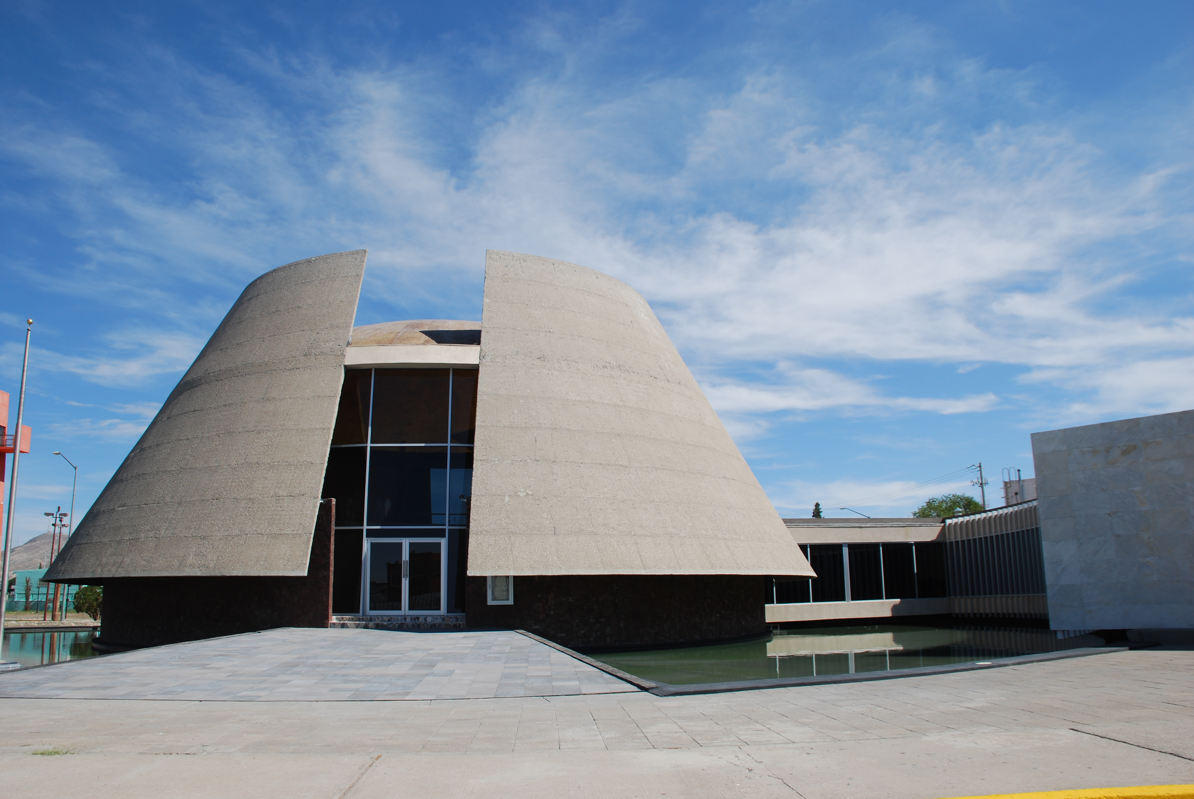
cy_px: 400
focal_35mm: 27
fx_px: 897
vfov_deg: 48.0
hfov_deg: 67.3
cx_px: 597
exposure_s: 1/250
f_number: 8
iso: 100
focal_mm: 18
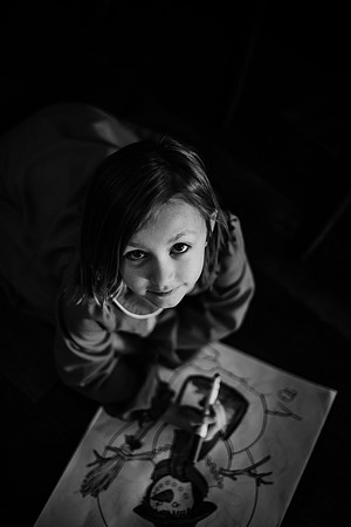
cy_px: 264
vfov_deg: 39.6
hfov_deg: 27.0
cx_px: 176
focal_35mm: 50
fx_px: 731
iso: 500
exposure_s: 1/250
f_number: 1.4
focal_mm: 50
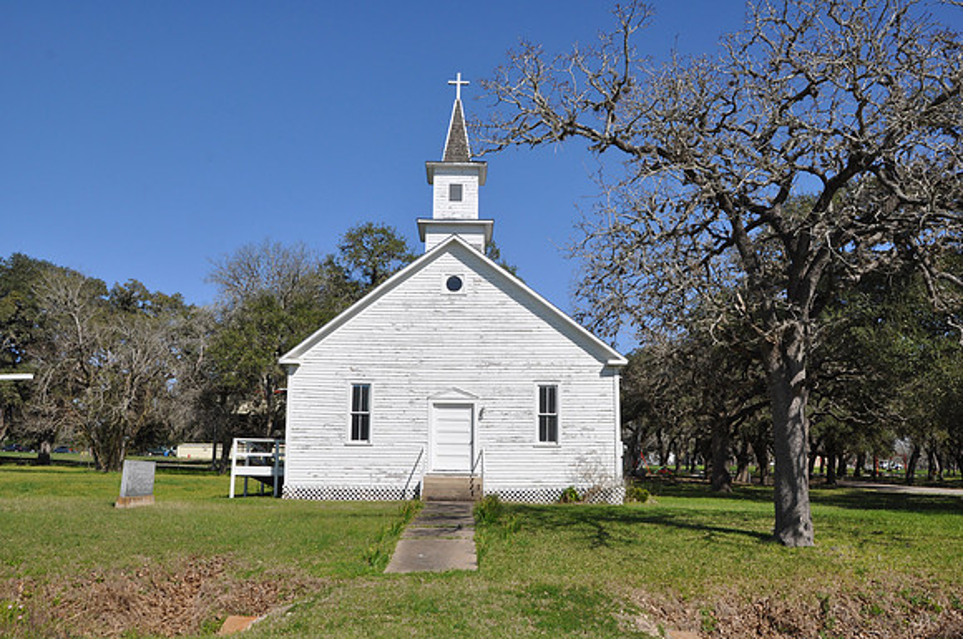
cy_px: 320
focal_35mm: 33
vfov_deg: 39.9
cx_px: 482
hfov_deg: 57.3
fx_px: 882
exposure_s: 1/160
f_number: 13
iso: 200
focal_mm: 22
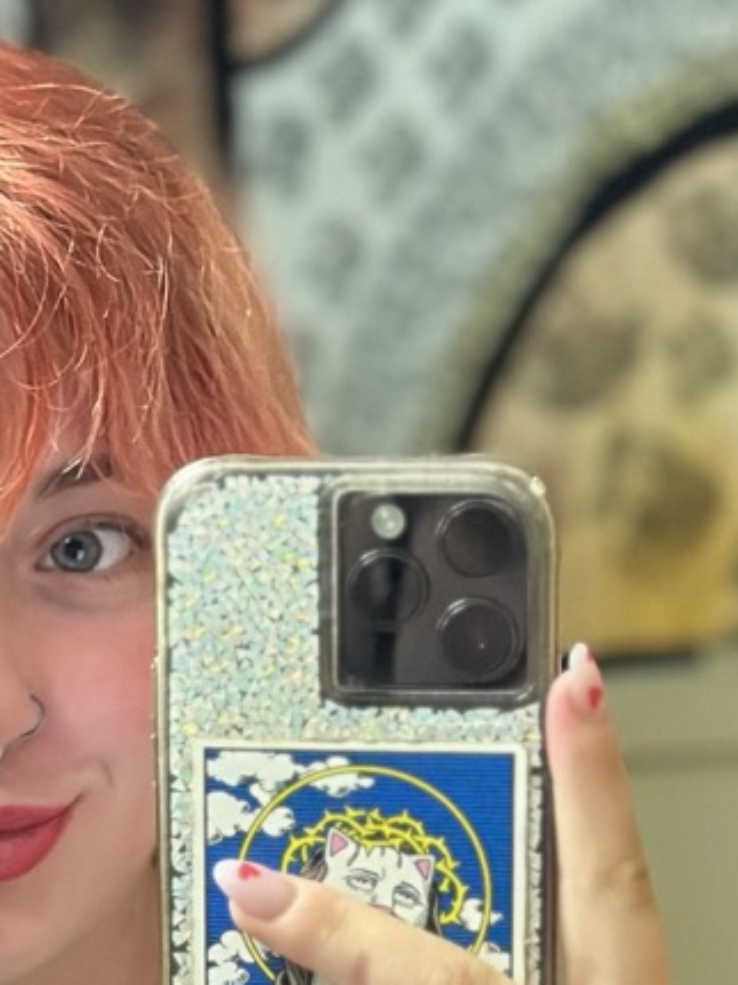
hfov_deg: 10.3
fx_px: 4069
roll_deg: +2.1
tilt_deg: -9.7
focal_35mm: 143
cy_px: 1022
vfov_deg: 13.6
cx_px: 218
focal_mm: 6.86
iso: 1000
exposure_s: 1/25
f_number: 1.78
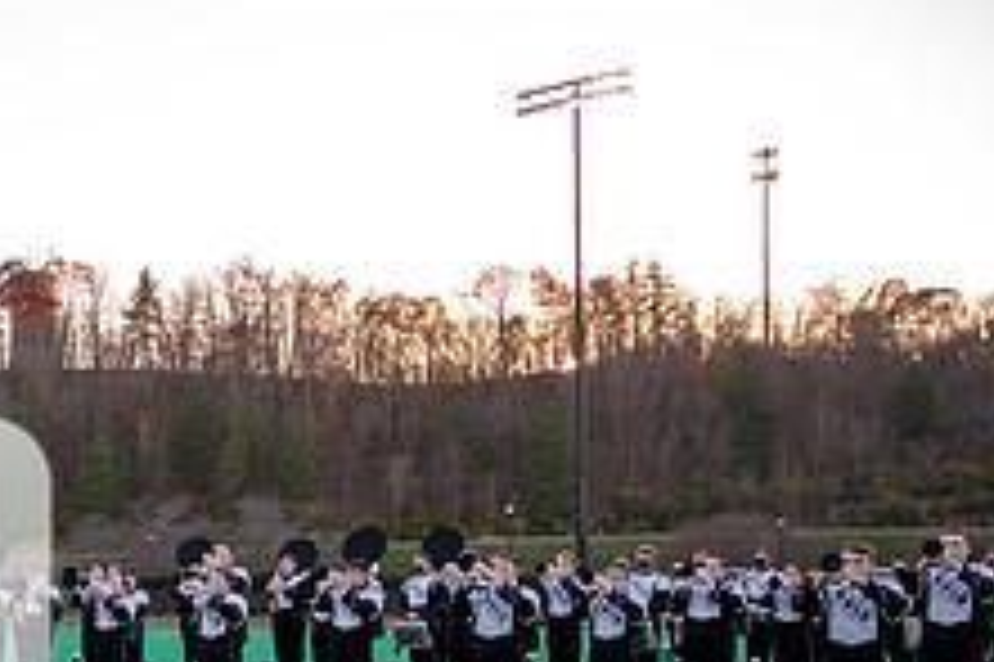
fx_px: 1738
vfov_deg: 21.0
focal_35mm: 63
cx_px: -288
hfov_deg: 27.0
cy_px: 626
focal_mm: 24
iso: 2000
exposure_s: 1/3200
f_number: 4
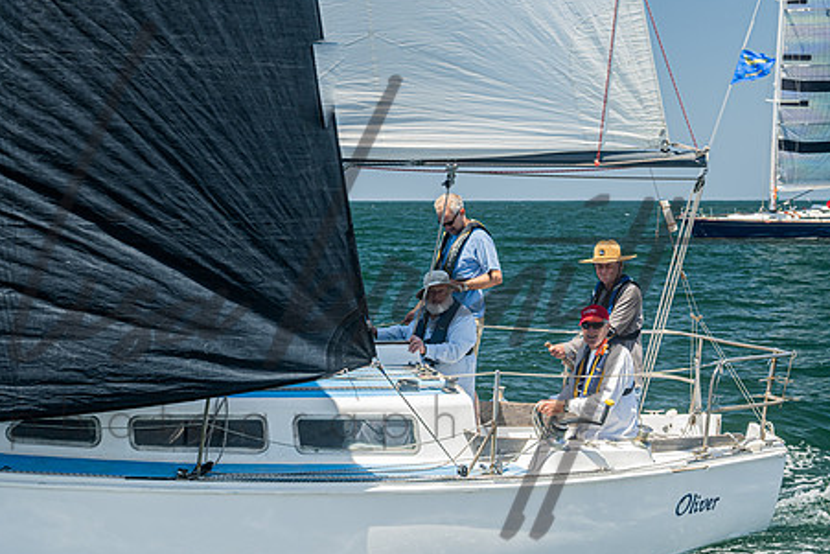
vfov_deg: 15.9
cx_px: 465
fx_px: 1983
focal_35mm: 86
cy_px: 224
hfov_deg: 23.6
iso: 320
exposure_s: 1/400
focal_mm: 52
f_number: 5.6
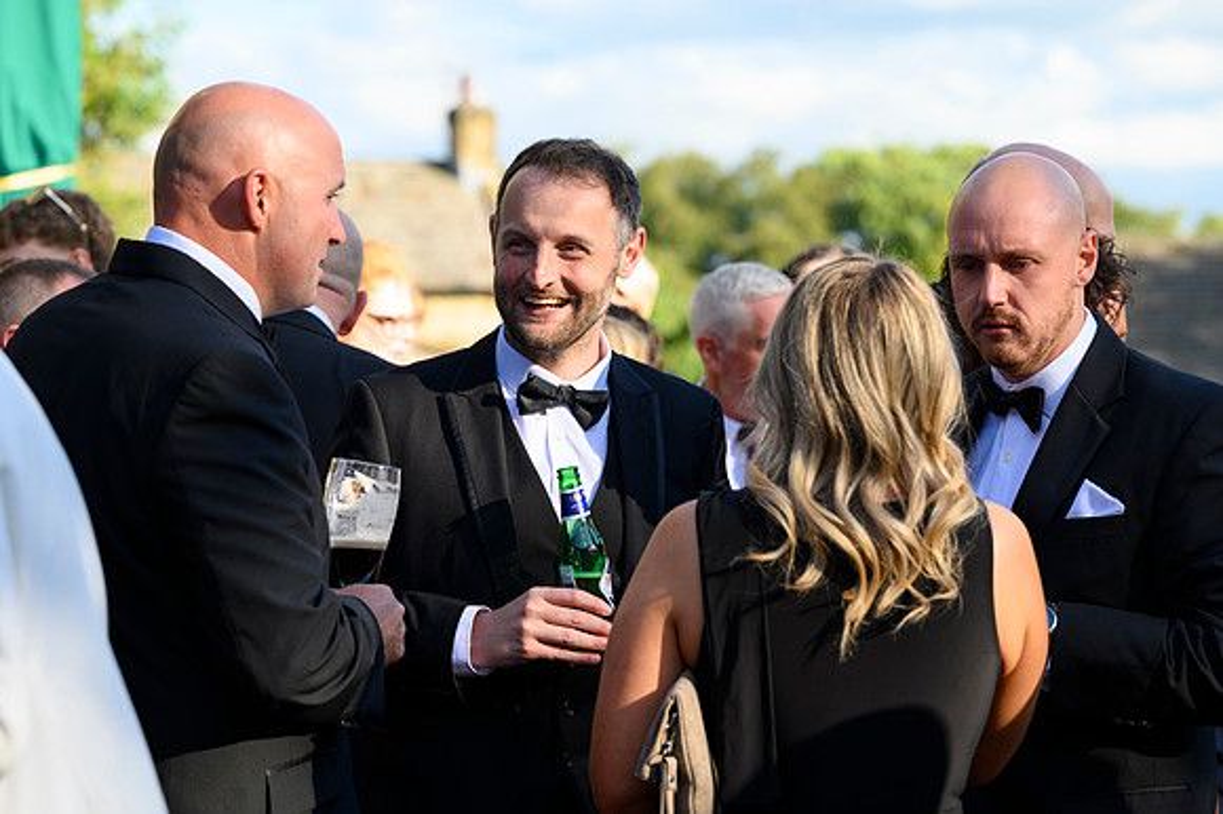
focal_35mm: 125
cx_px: 612
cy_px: 407
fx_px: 4245
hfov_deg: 16.4
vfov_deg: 11.0
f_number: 5.6
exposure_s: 1/250
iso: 160
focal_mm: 125
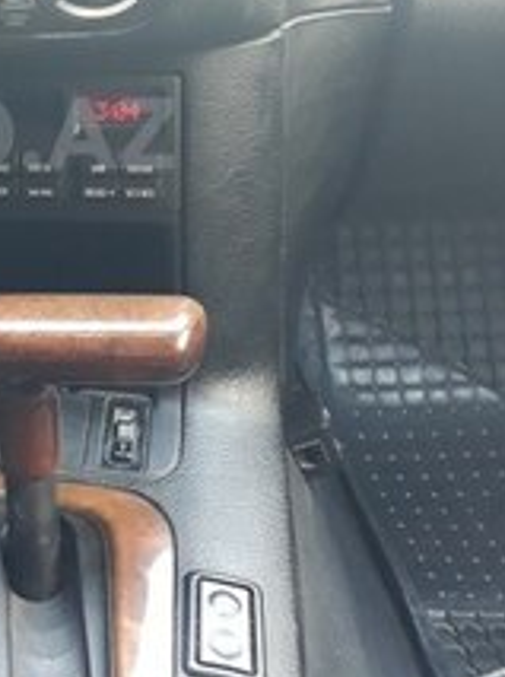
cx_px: -70
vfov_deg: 30.0
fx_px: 1229
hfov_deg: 21.8
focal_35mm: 63
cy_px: 133
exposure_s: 1/33
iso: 200
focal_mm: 3.6
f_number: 1.9
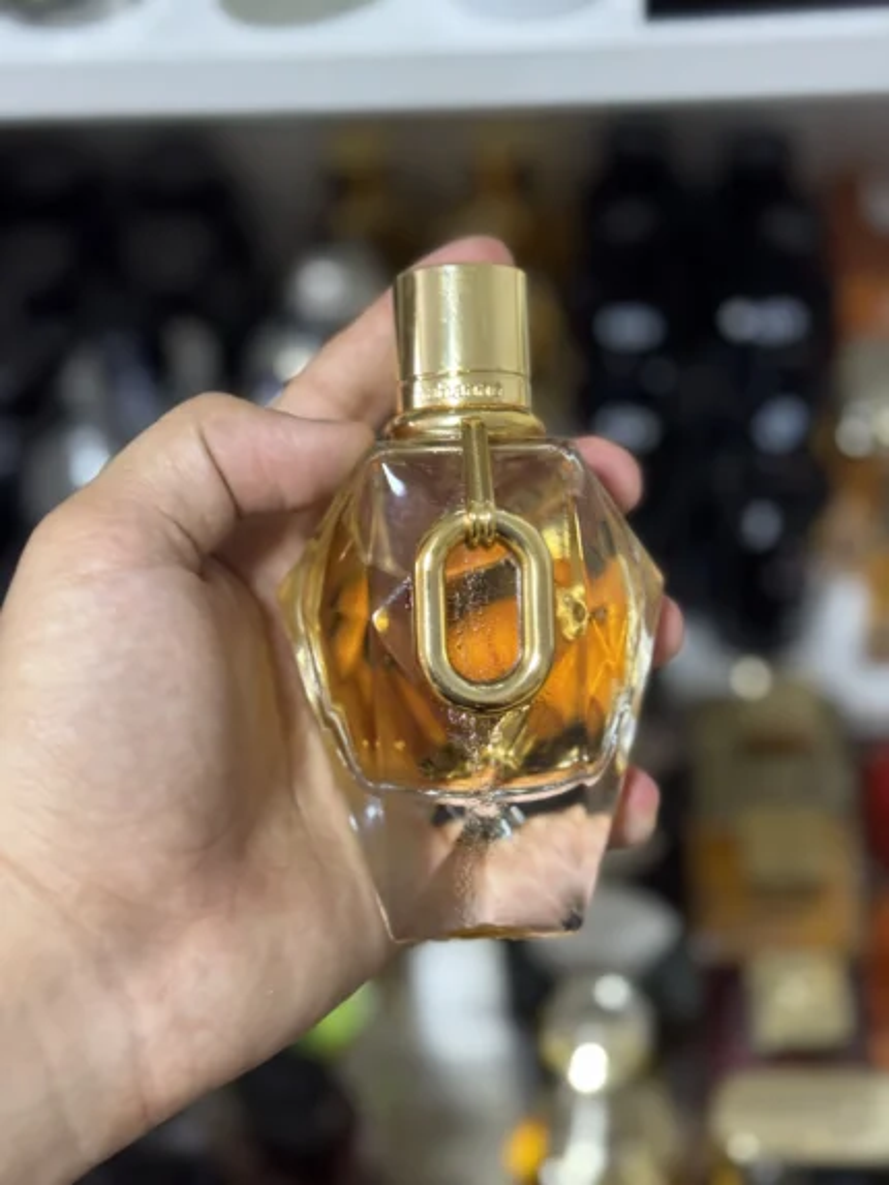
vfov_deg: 39.6
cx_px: 444
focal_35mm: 48
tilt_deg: -51.5
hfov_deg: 30.3
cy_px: 592
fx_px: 1643
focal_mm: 6.76
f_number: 1.78
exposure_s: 1/33
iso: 250
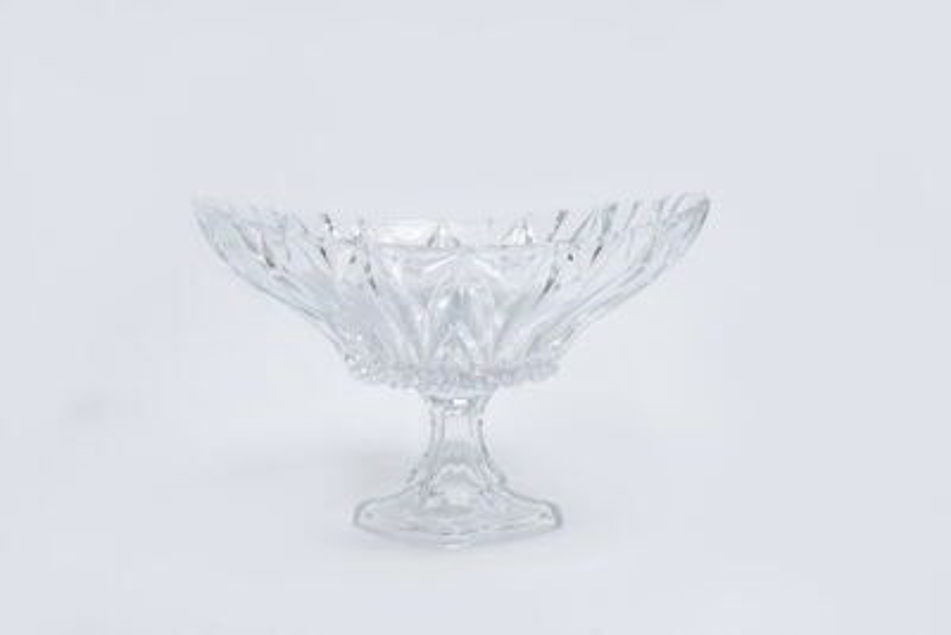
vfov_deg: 20.3
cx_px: 476
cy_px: 318
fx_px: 1770
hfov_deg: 30.1
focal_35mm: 67
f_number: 16
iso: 6400
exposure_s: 1/160
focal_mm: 67
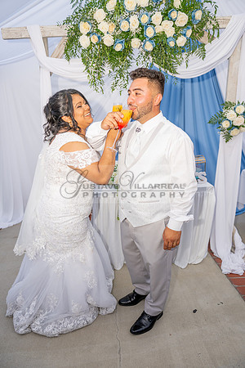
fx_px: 245
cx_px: 122
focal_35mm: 24
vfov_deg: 73.7
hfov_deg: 53.1
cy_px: 184
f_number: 3.2
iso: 250
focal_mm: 24
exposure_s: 1/100
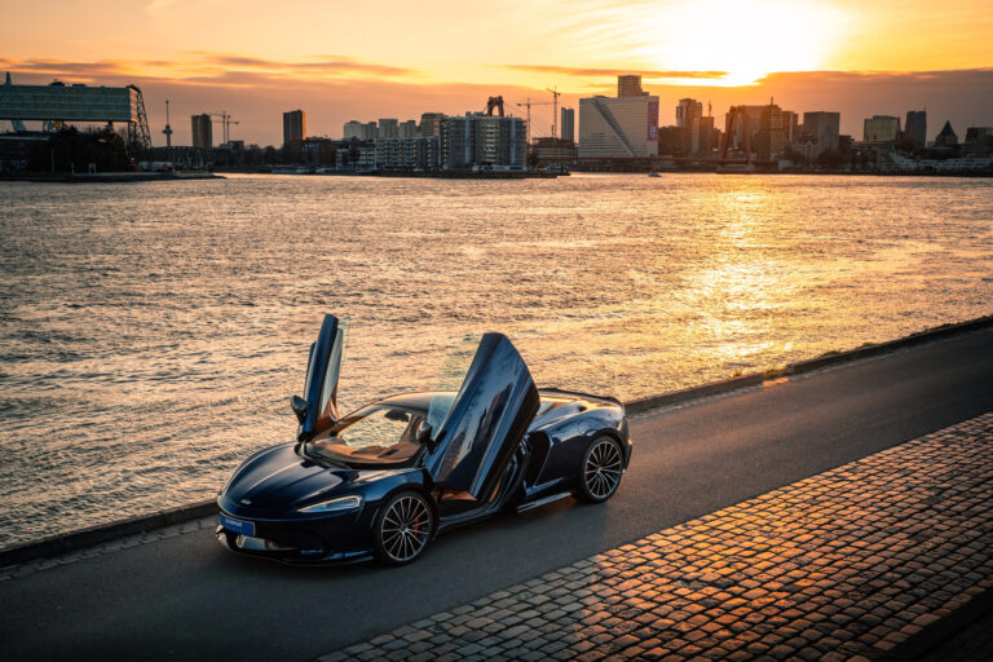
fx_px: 1158
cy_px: 331
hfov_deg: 46.4
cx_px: 496
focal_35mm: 42
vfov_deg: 31.9
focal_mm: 42
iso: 200
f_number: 8
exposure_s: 1/100
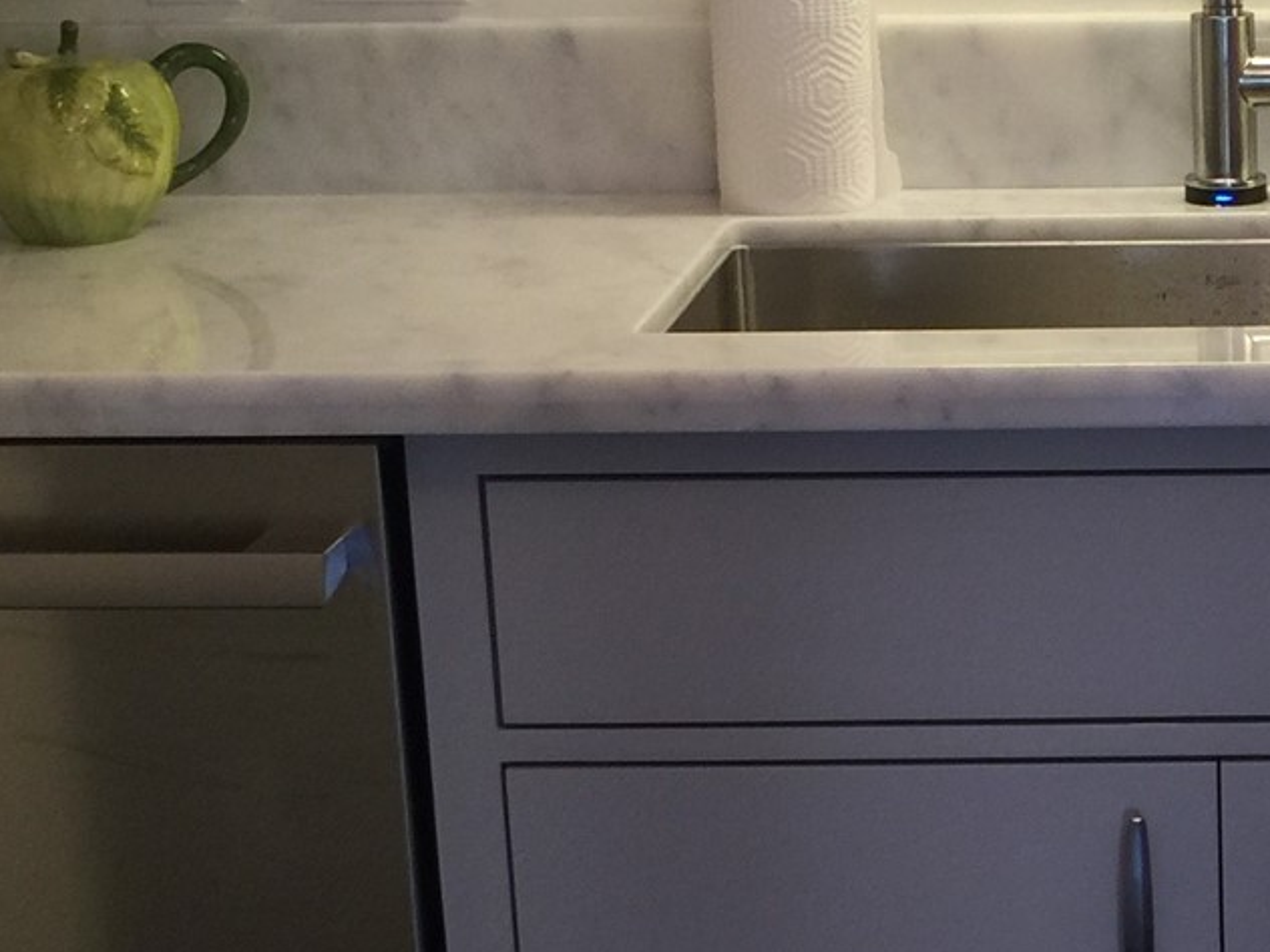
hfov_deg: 20.0
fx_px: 3449
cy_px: 703
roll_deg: +0.1
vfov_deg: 15.7
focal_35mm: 94
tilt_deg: -17.8
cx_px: 1366
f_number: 2.2
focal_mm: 4.15
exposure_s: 1/30
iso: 50
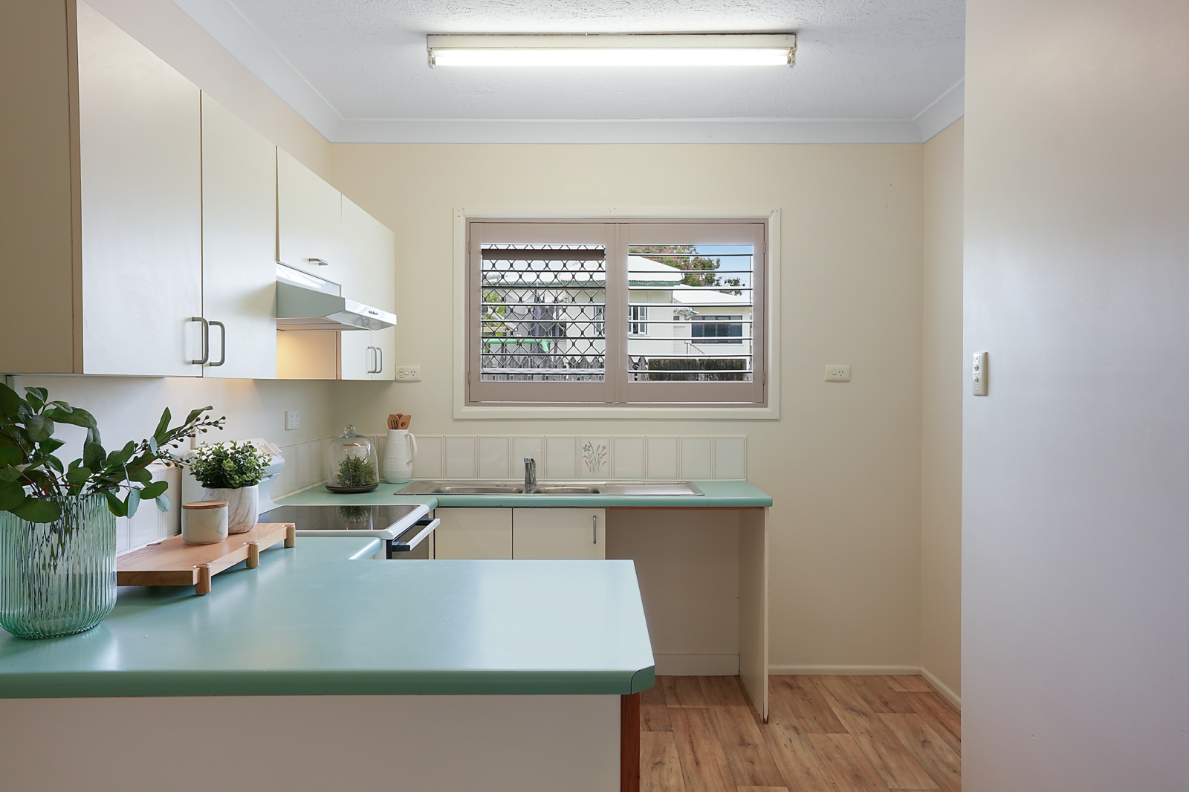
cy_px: 396
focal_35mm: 25
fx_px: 825
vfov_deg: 51.3
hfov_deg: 71.5
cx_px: 594
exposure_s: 1/6
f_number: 11
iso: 200
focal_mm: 25
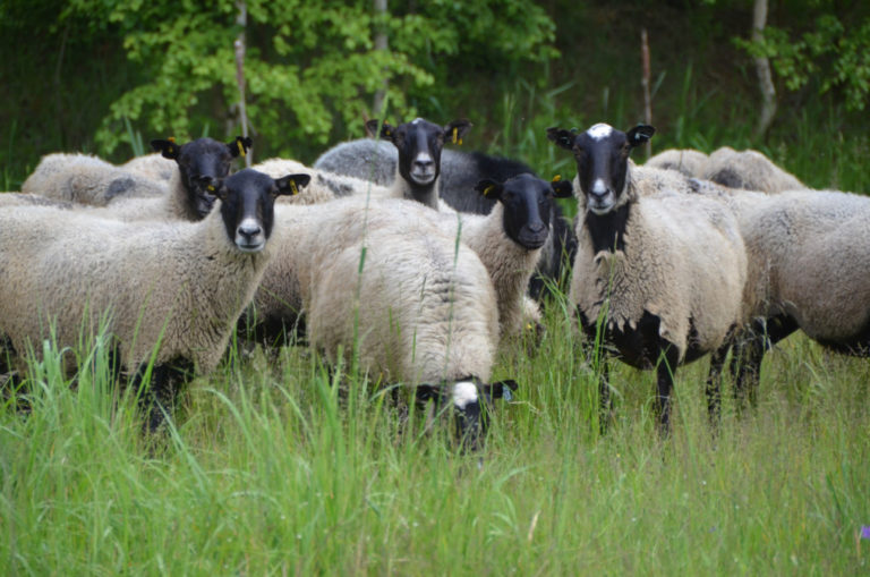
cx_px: 435
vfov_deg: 4.6
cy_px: 288
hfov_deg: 6.9
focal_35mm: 300
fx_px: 7236
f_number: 5.6
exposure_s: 1/1250
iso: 800
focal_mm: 200
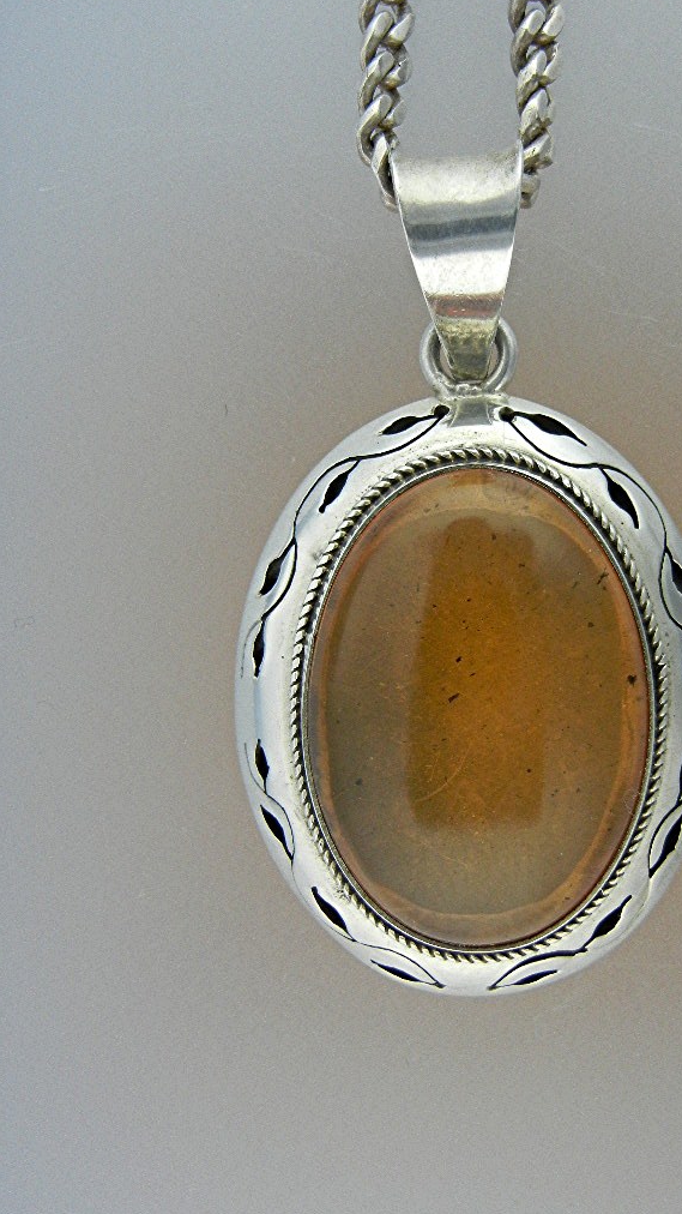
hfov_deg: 27.5
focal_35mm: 43
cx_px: 458
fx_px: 1383
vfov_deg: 47.4
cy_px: 603
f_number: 3.7
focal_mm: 7.1
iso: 400
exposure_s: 1/21.8
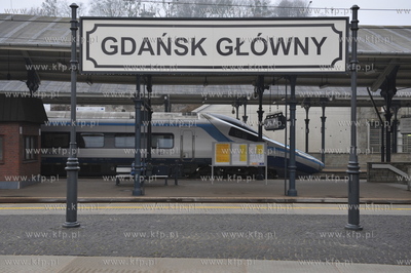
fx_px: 570
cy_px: 136
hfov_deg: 39.6
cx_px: 206
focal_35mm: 50
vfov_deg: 26.9
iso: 1000
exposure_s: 1/320
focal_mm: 50
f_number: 5.6
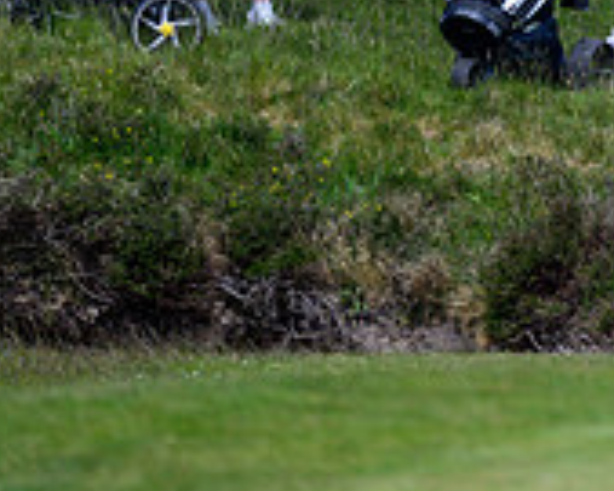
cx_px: 1003
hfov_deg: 1.1
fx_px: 32818
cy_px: -104
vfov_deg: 0.9
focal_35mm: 1807
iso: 500
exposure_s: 1/4000
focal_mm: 560
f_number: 4.5
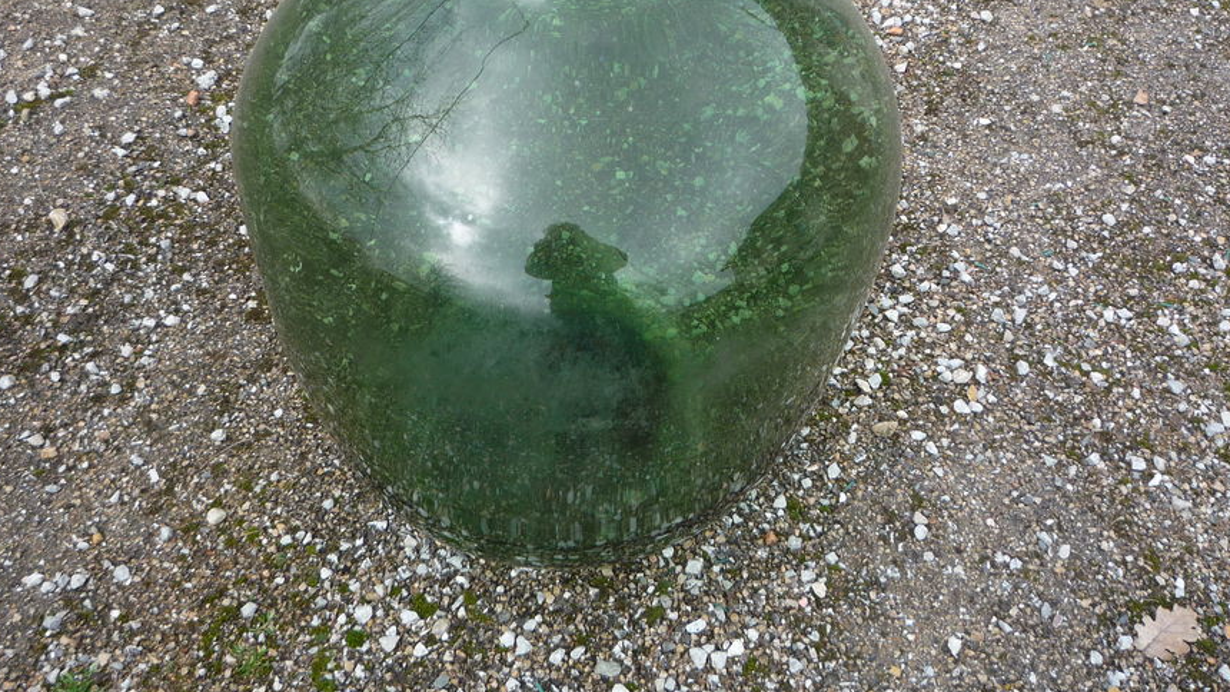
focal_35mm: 38
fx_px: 1240
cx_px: 605
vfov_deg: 30.8
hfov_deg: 52.8
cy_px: 190
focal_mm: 5.2
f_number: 4
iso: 100
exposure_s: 1/160
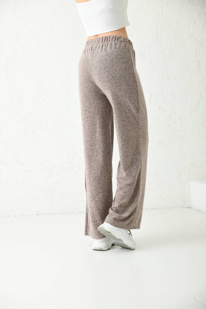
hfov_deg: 19.5
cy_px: 154
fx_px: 601
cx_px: 103
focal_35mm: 70
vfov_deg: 28.8
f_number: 5.6
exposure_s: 1/160
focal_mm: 70
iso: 100
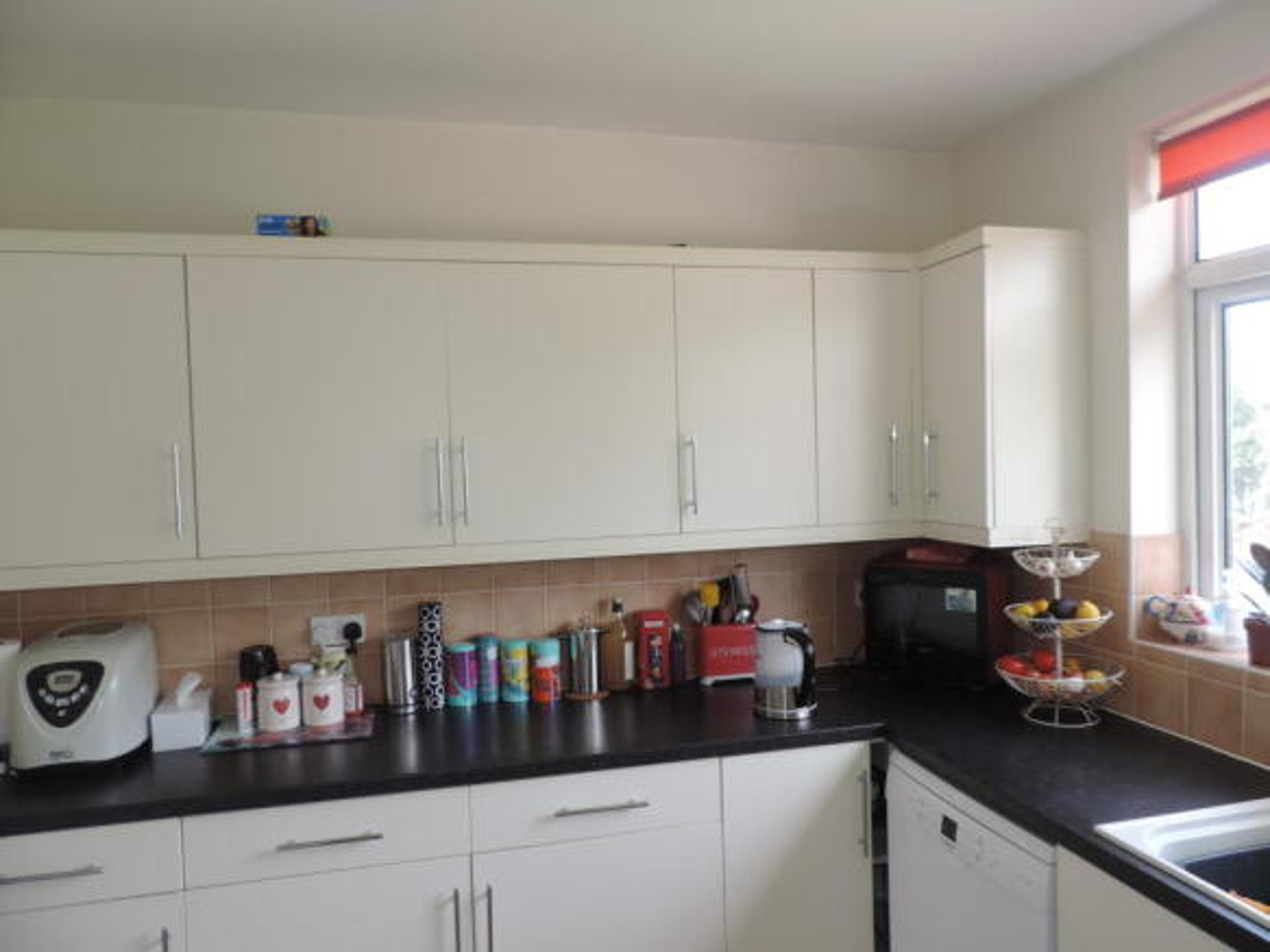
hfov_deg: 71.6
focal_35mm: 24
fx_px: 880
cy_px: 476
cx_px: 635
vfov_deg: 56.8
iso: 80
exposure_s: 1/50
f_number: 3
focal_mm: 4.3
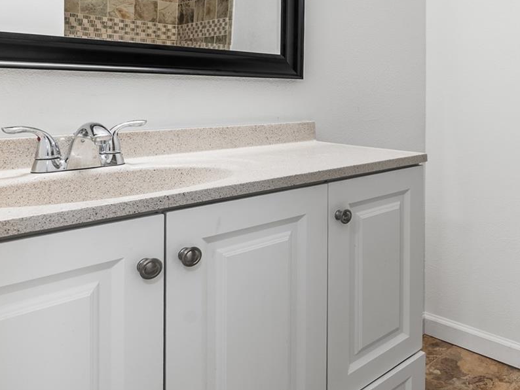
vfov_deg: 43.7
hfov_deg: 52.1
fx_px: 466
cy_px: 90
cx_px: 458
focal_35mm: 31
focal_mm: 16
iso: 200
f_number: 8
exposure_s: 1/1.67
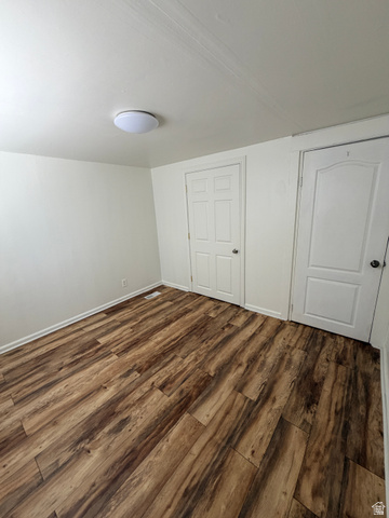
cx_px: 194
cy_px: 259
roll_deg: +3.1
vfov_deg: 102.1
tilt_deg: -14.8
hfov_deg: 85.7
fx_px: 210
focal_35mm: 14
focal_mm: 2.22
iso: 200
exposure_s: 1/60
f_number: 2.2
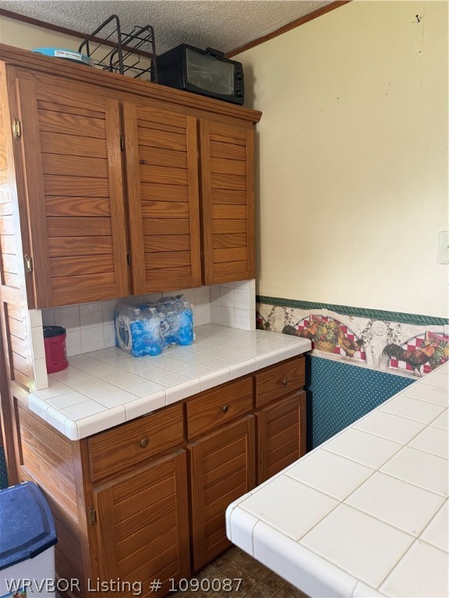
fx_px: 415
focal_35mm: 24
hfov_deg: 56.8
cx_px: 224
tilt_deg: -9.4
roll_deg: +1.6
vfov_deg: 71.6
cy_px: 299
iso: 250
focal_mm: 6.76
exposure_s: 1/60
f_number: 1.78
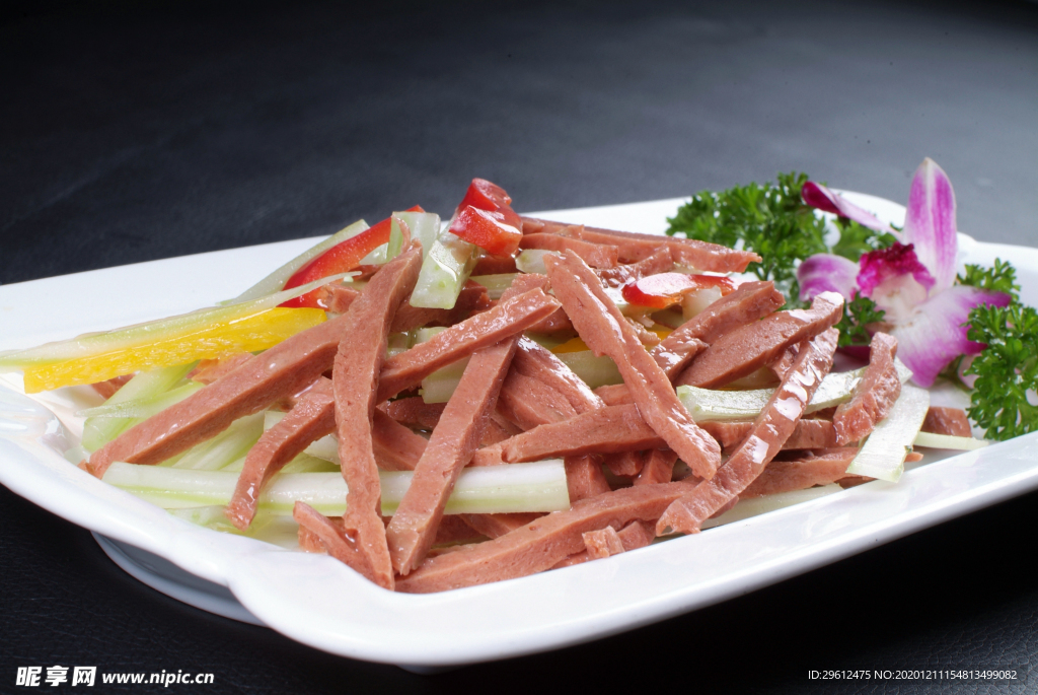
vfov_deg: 18.2
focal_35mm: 75
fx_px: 2165
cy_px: 348
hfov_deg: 27.0
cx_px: 519
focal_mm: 50
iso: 100
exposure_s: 1/180
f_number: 16
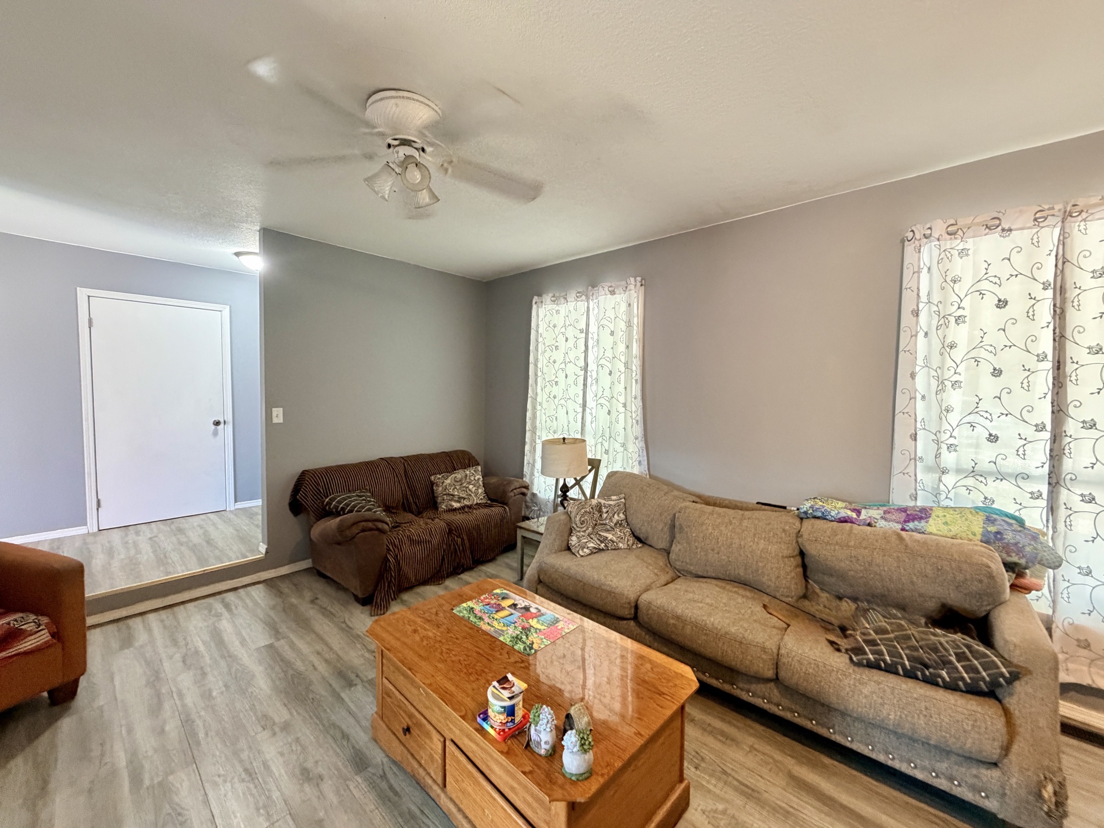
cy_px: 414
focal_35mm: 14
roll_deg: -1.4
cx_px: 552
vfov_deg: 85.7
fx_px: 446
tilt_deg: -3.2
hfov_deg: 102.1
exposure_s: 1/60
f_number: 2.2
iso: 500
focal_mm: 2.22
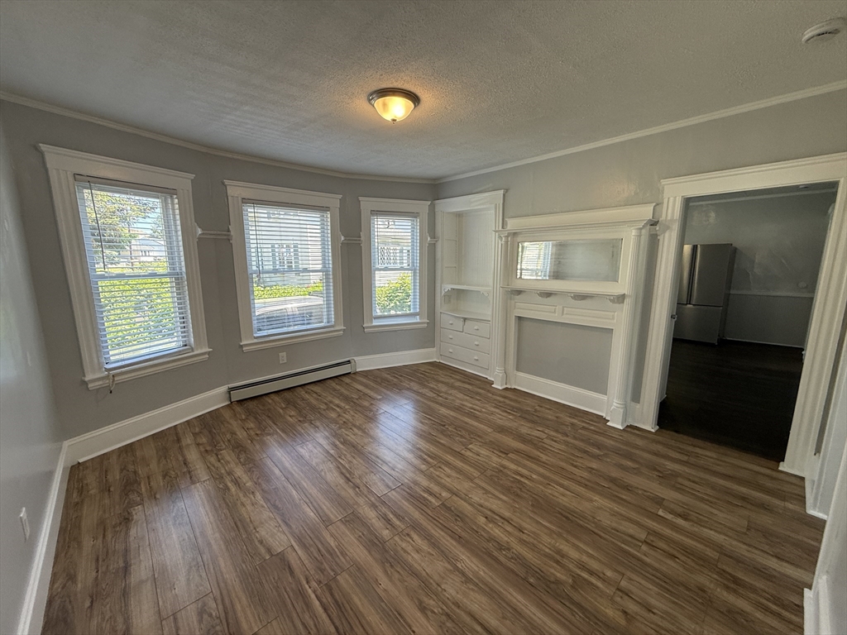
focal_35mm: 14
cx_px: 424
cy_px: 318
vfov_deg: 85.7
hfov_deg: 102.1
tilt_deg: -9.9
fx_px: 343
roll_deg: -0.1
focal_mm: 2.22
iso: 80
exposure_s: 1/120
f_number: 2.2
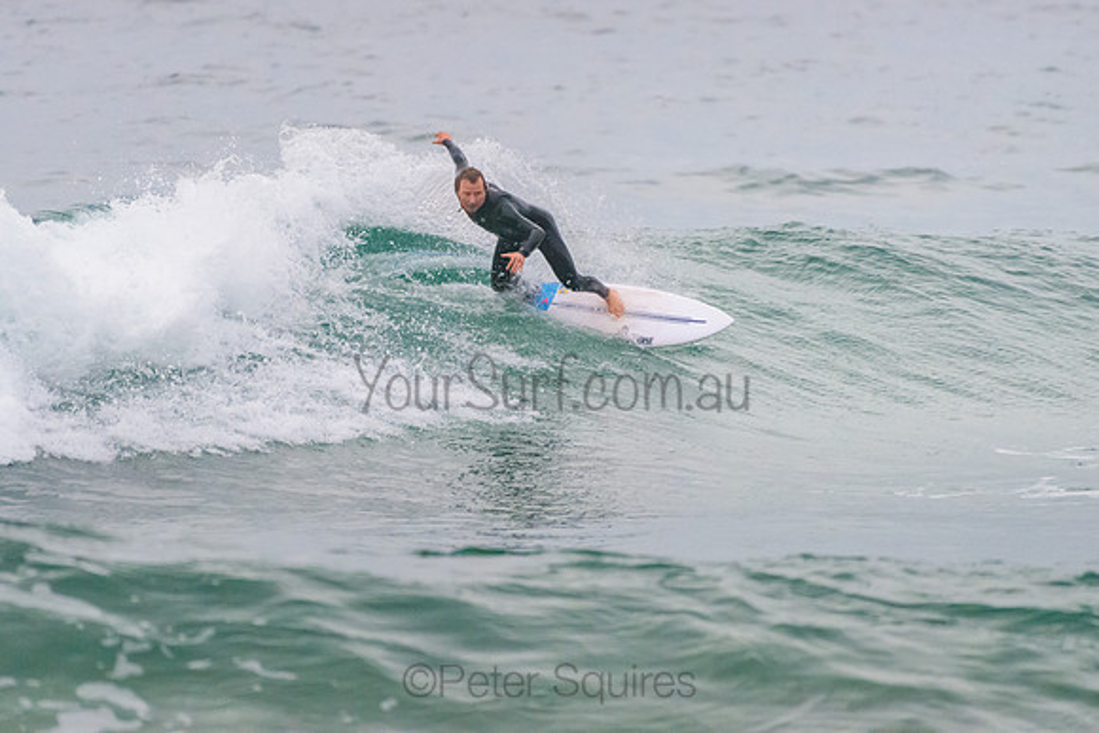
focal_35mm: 613
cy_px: 284
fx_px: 18720
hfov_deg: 3.4
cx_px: 535
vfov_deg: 2.2
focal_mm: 500
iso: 3200
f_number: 5.6
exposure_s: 1/1250
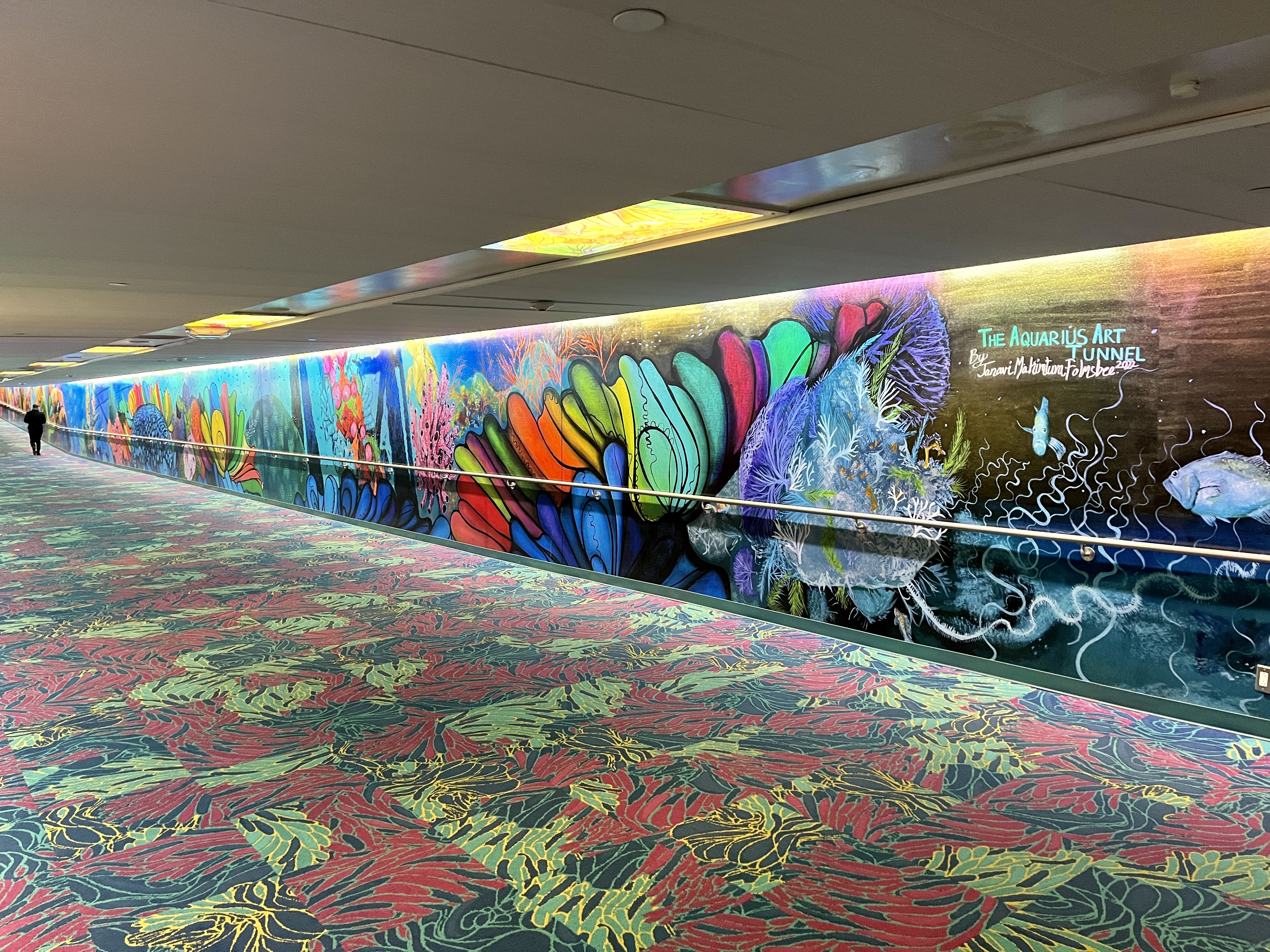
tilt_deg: -7.1
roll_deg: -1.4
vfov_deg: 53.1
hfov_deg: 67.3
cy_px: 476
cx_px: 635
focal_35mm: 26
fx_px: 954
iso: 400
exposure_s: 1/40
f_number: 1.6
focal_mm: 5.1
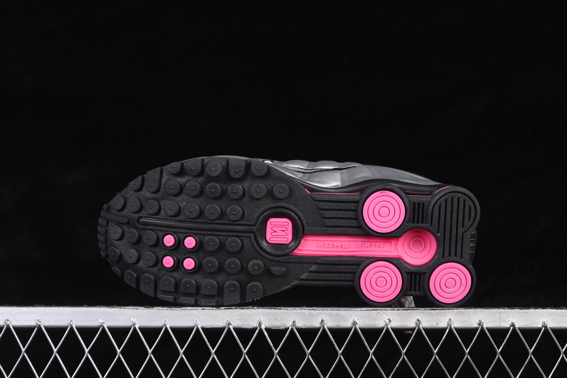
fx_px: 1181
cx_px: 284
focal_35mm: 75
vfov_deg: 18.2
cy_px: 189
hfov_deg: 27.0
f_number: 6.3
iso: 160
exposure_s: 1/60
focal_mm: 50
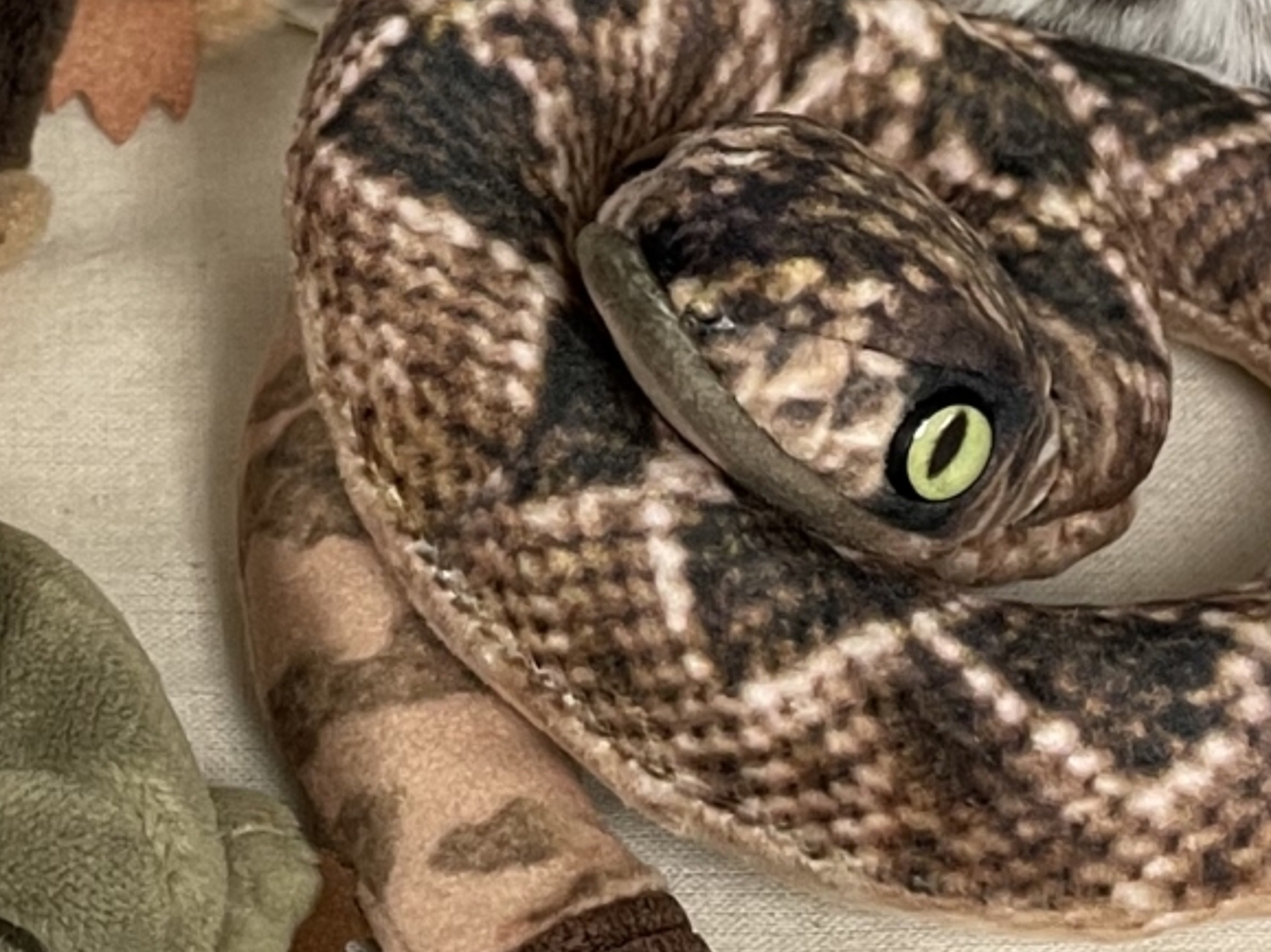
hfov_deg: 17.0
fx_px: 4222
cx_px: 261
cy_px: 239
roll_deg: +0.4
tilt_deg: -42.1
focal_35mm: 115
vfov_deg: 12.8
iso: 125
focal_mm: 4.2
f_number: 1.6
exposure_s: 1/62
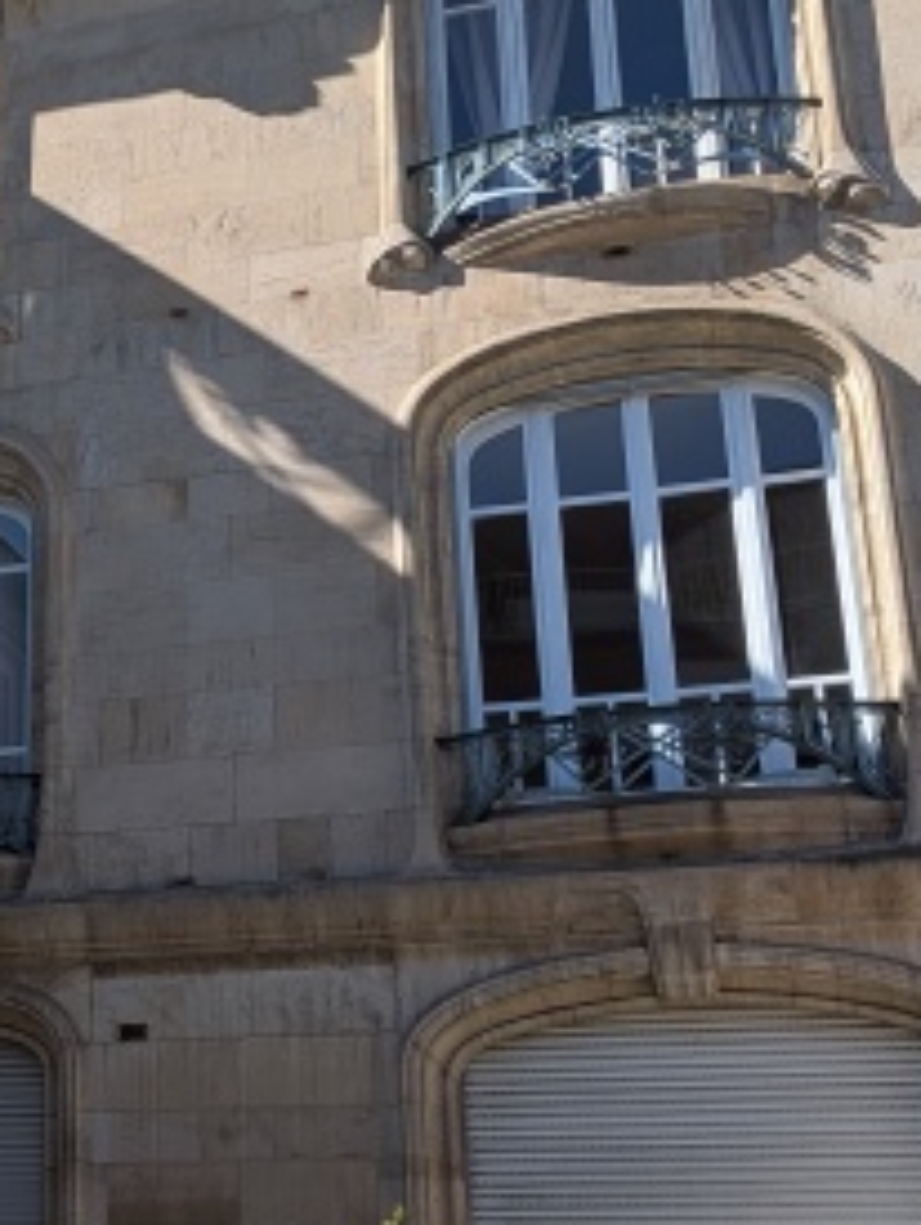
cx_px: -192
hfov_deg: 19.7
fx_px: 2479
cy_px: 487
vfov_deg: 27.7
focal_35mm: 70
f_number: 1.7
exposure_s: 1/841
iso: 27
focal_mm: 4.53
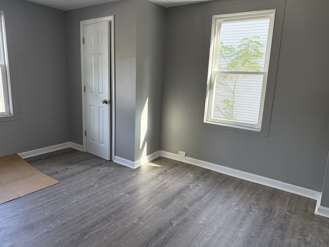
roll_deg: -1.7
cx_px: 164
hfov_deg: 71.6
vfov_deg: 56.8
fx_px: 228
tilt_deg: -9.8
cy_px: 124
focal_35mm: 24
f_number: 1.78
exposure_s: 1/203
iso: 200
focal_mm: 6.76
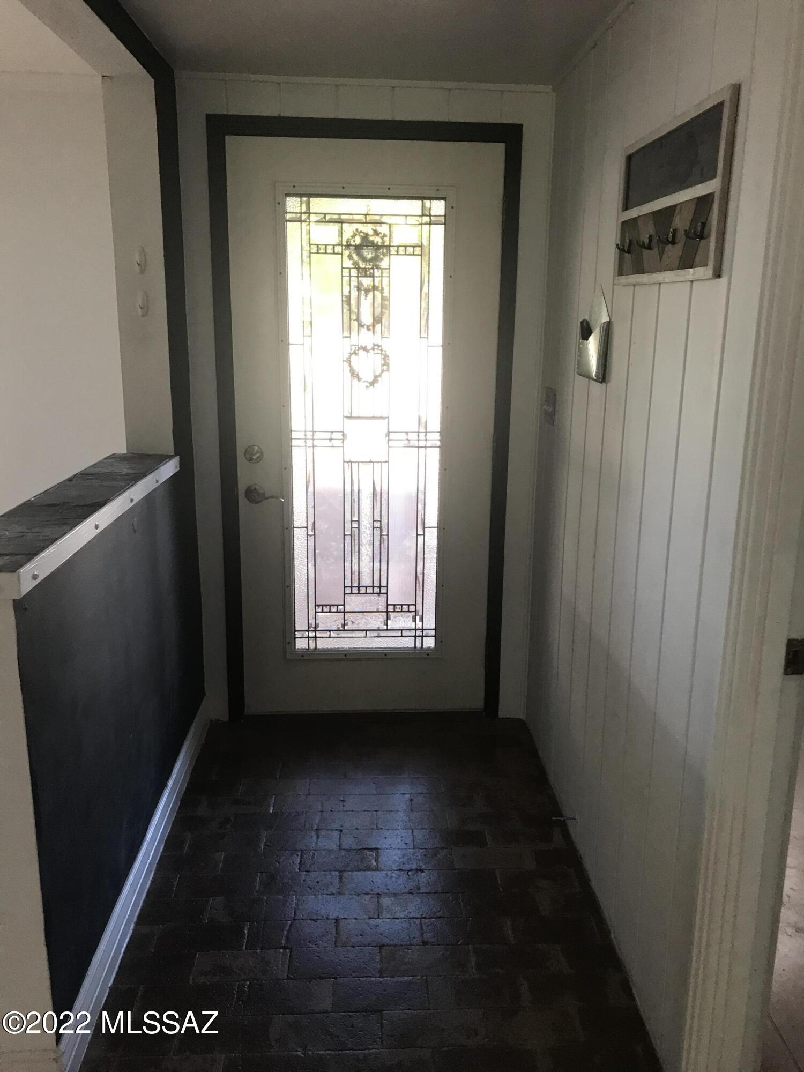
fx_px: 867
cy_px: 536
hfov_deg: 49.7
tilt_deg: -12.8
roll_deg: -1.8
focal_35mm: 28
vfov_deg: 63.4
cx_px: 402
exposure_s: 1/20
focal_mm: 3.99
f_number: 1.8
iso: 40
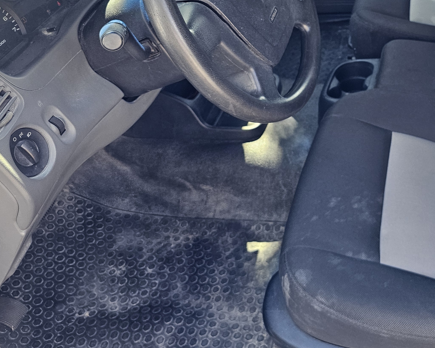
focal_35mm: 44
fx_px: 566
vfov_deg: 32.9
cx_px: 378
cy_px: 56
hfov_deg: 39.5
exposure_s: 1/180
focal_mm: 6.3
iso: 125
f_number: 1.7
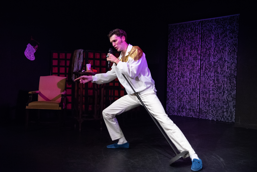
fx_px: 271
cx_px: 128
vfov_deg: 35.1
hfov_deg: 50.7
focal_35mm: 38
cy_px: 86
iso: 6400
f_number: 4
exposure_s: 1/1000
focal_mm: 38
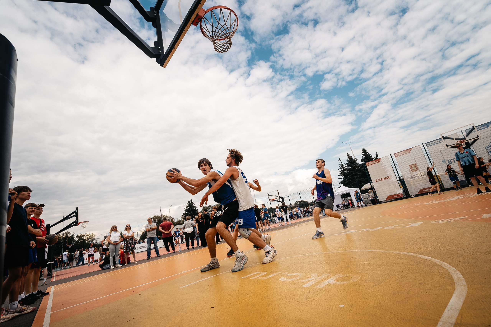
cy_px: 164
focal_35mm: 16
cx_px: 246
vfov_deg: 73.7
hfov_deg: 96.7
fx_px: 218
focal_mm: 16
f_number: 3.2
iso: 320
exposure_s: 1/3200
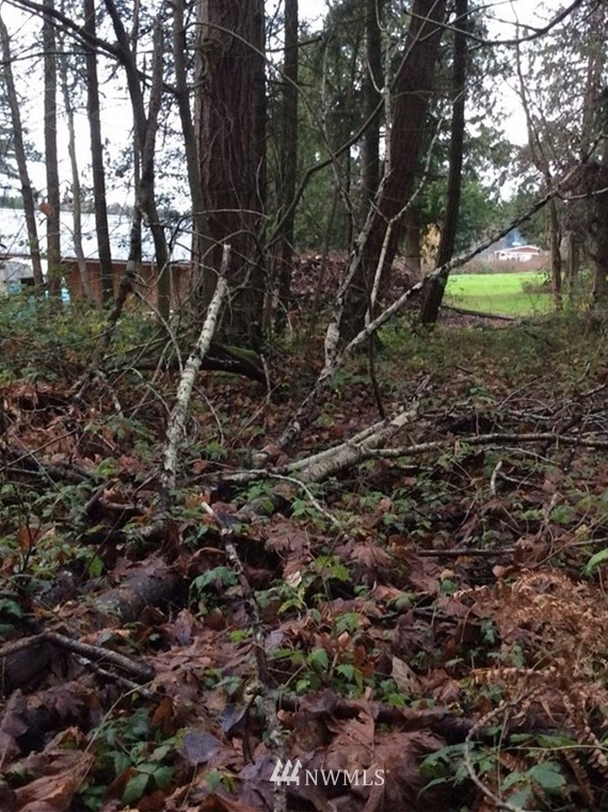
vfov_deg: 43.9
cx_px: 330
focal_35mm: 43
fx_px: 1008
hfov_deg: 33.6
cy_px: 405
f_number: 2.4
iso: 125
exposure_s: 1/24
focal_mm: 3.3
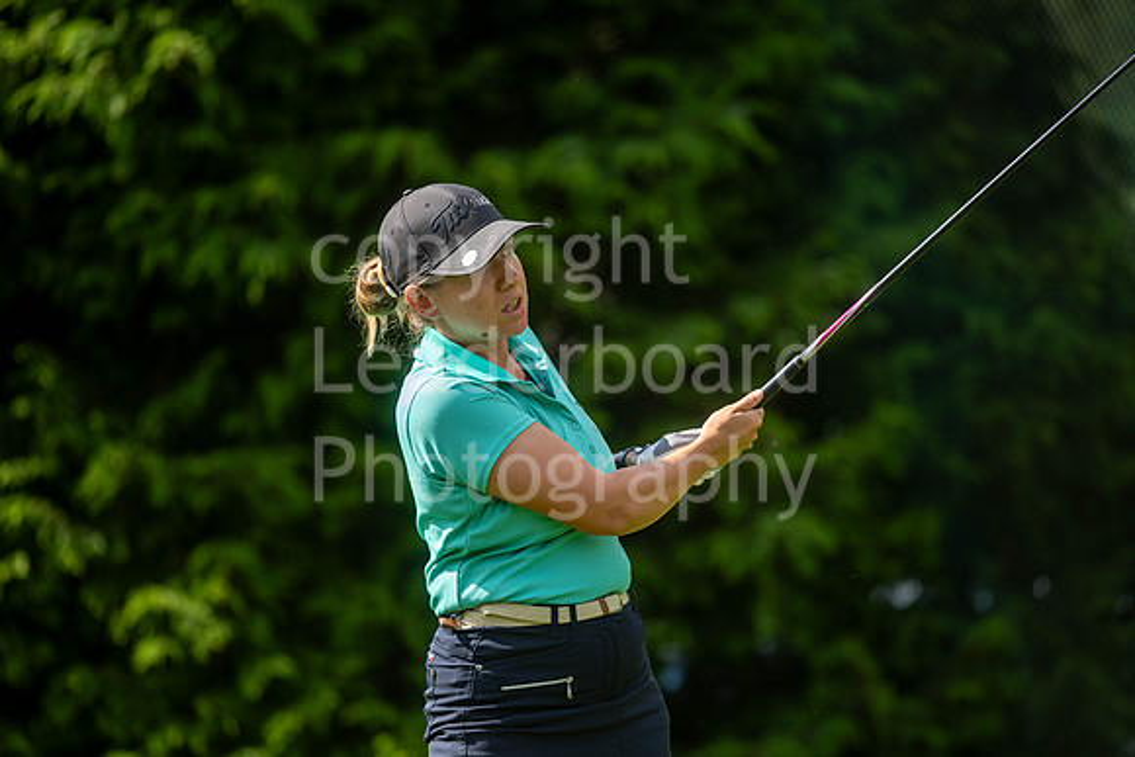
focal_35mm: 300
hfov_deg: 6.9
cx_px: 568
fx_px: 9460
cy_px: 378
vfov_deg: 4.6
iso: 250
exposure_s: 1/1000
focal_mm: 300
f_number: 4
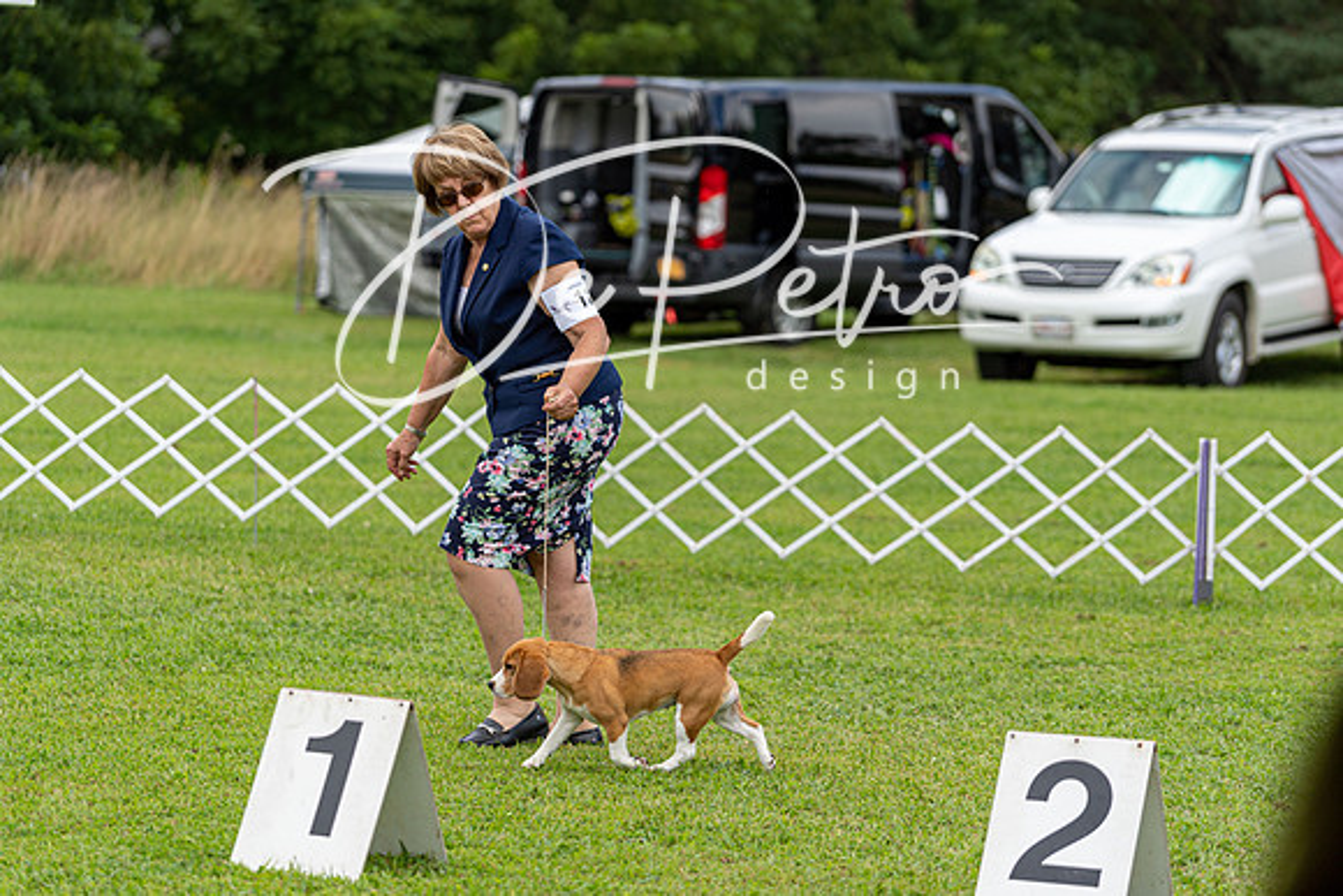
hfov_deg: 13.0
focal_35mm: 158
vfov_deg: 8.7
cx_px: 672
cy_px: 448
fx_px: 5895
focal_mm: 158
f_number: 4
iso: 200
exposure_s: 1/1000
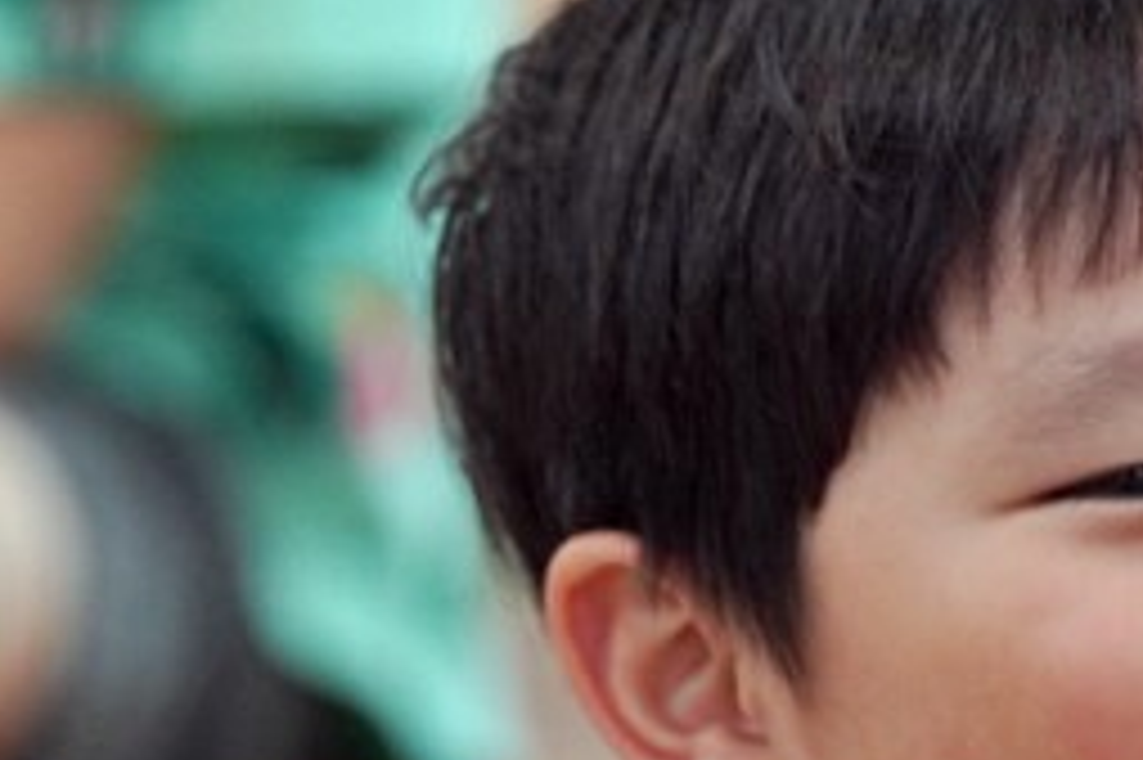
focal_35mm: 613
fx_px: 19449
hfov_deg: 3.4
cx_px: 1804
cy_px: 225
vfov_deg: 2.2
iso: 1600
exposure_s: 1/200
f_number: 4
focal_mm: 173
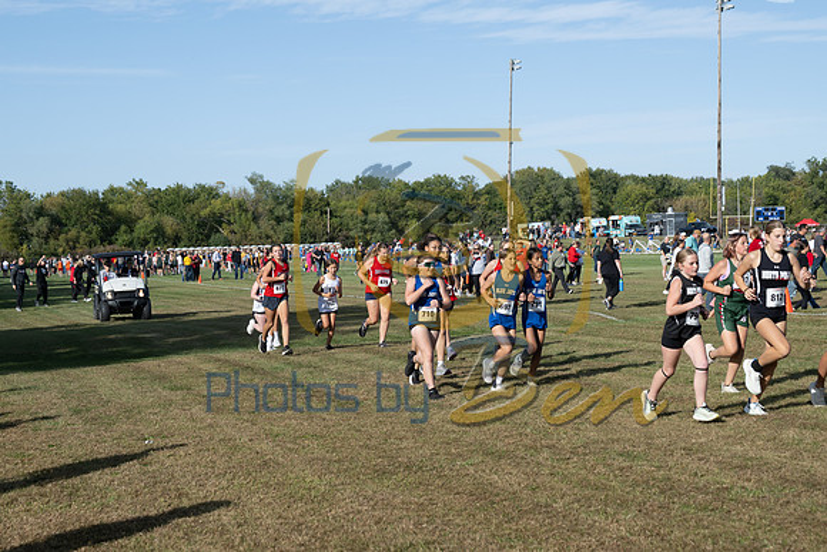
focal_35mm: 70
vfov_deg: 19.5
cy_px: 276
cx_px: 414
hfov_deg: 28.8
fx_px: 1608
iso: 320
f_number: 7.1
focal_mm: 70
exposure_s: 1/1000
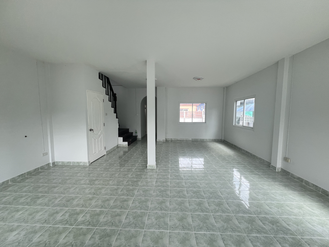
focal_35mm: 13
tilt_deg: -1.7
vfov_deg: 89.9
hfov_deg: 106.2
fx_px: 124
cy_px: 124
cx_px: 164
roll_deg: -0.3
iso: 64
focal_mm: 1.57
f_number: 1.8
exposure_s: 1/99
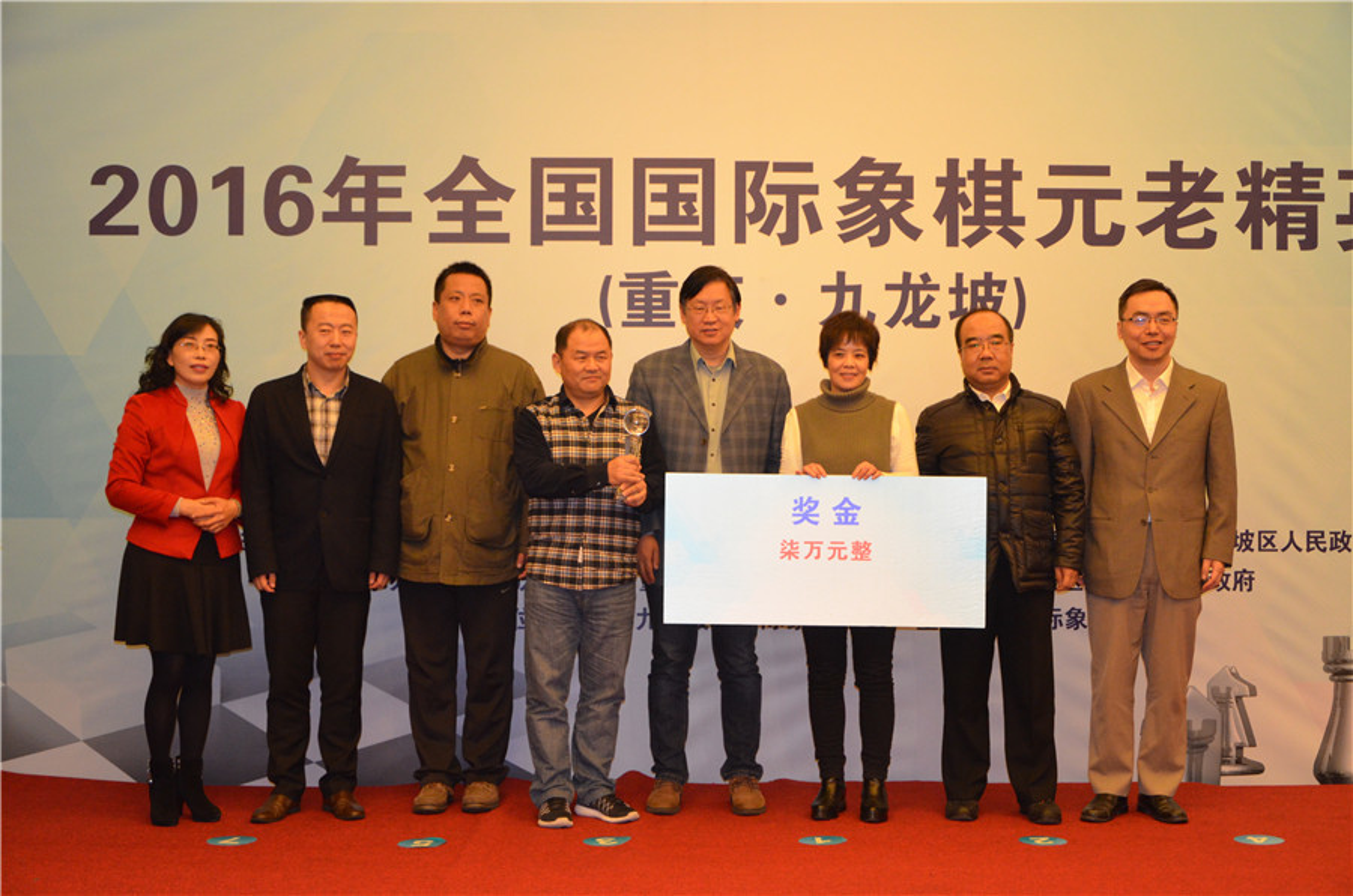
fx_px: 1913
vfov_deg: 26.4
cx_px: 676
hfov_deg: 39.0
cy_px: 448
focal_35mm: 51
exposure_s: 1/60
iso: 2000
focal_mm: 34
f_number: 4.2
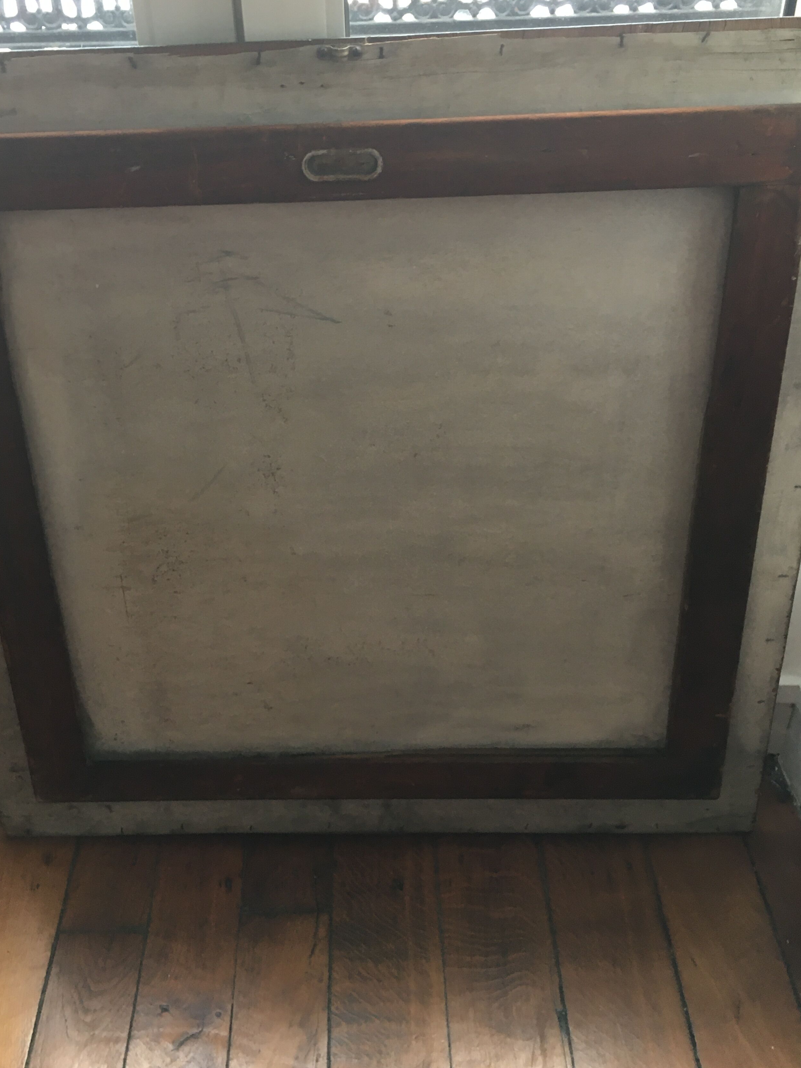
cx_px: 328
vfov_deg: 52.5
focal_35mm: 35
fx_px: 1080
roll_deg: +2.7
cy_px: 478
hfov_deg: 40.6
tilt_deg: -36.0
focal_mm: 4.15
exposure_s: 1/33
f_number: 2.2
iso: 100
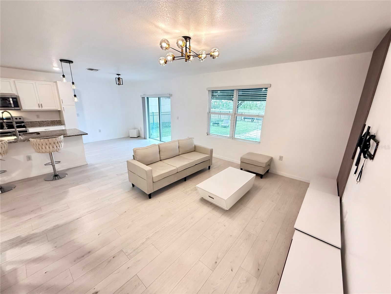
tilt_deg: -14.9
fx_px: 158
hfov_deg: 102.1
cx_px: 196
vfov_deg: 85.7
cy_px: 147
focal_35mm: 14
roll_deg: -1.5
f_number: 2.2
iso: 640
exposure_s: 1/60
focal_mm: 2.22
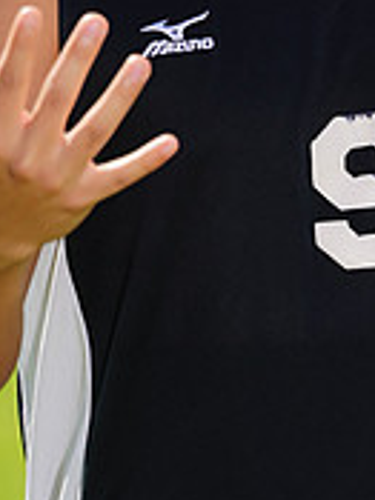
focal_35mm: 1142
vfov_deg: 1.7
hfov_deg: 1.3
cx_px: 271
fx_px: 16515
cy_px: -163
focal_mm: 358
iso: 64
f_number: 6.3
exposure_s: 1/200
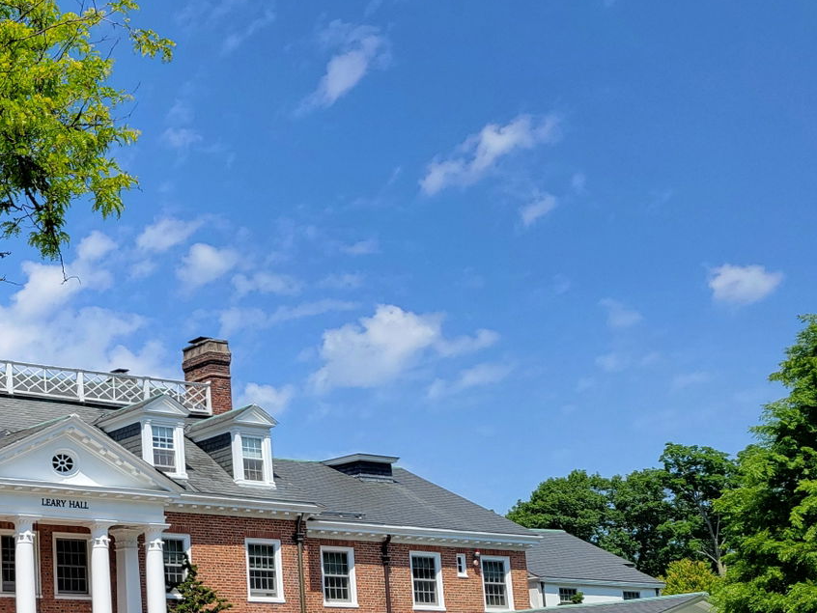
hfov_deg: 29.3
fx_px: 1393
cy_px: 505
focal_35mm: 59
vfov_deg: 24.4
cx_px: -94
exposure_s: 1/1742
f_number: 1.8
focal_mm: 5.4
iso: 40
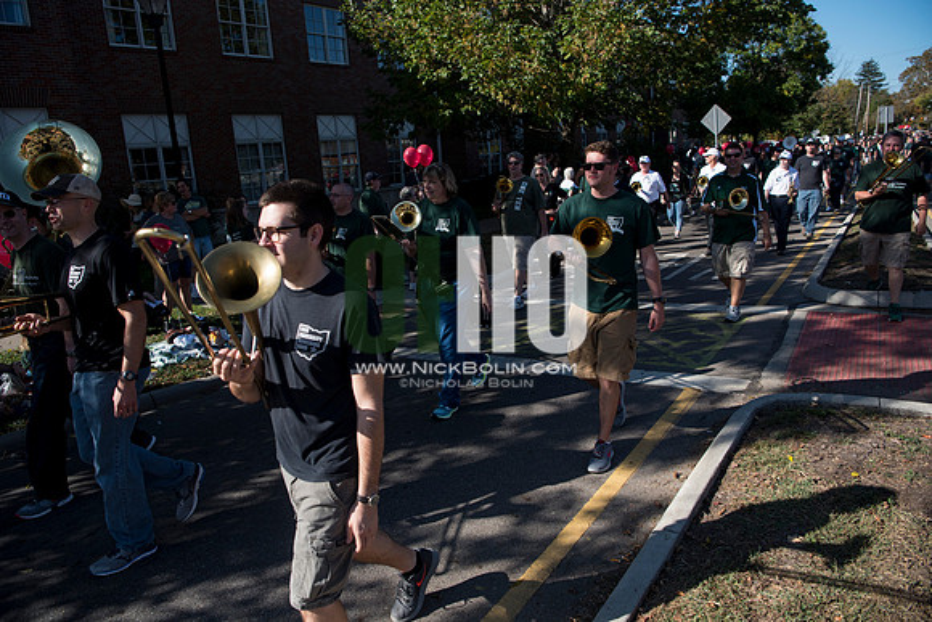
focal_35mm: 24
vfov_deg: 53.2
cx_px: 466
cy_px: 311
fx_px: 621
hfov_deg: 73.7
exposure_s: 1/1600
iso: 250
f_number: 4.5
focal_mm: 24
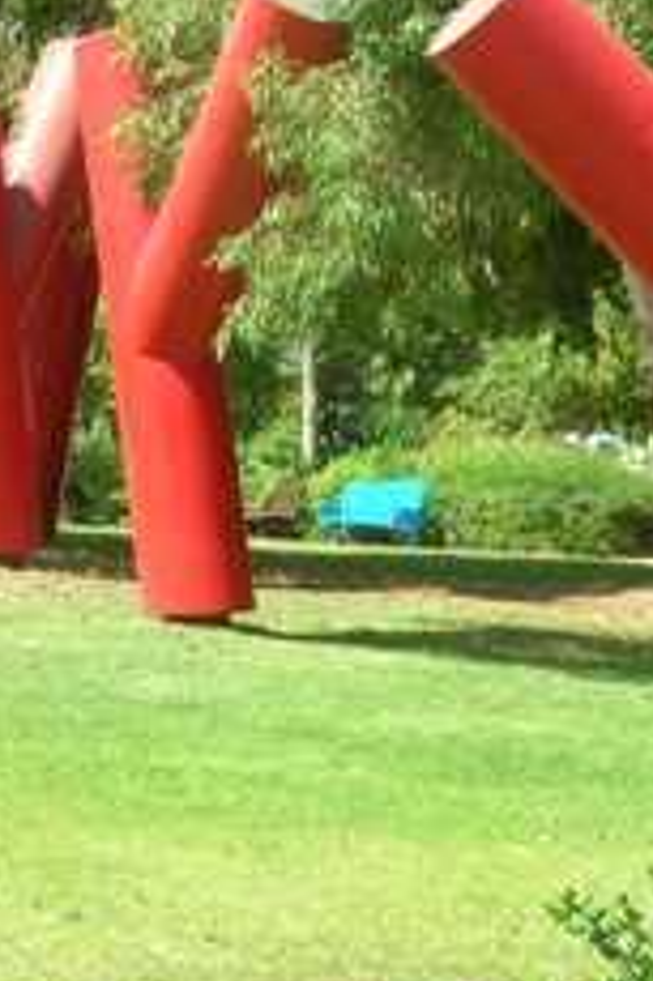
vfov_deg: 14.1
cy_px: 275
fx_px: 3951
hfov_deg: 9.4
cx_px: 499
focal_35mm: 145
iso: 50
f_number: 4.5
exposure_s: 1/154
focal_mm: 10.6
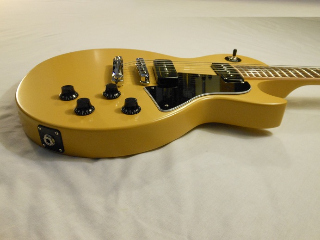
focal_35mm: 29
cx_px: 160
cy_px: 120
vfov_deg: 48.2
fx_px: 268
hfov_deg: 61.7
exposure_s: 1/30
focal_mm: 5.2
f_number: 3.3
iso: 400
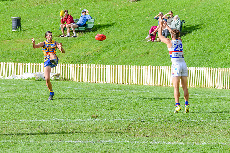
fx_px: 1718
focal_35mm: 269
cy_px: 77
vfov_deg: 5.1
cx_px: 51
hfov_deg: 7.6
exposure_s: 1/1600
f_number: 7.1
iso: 800
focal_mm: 150
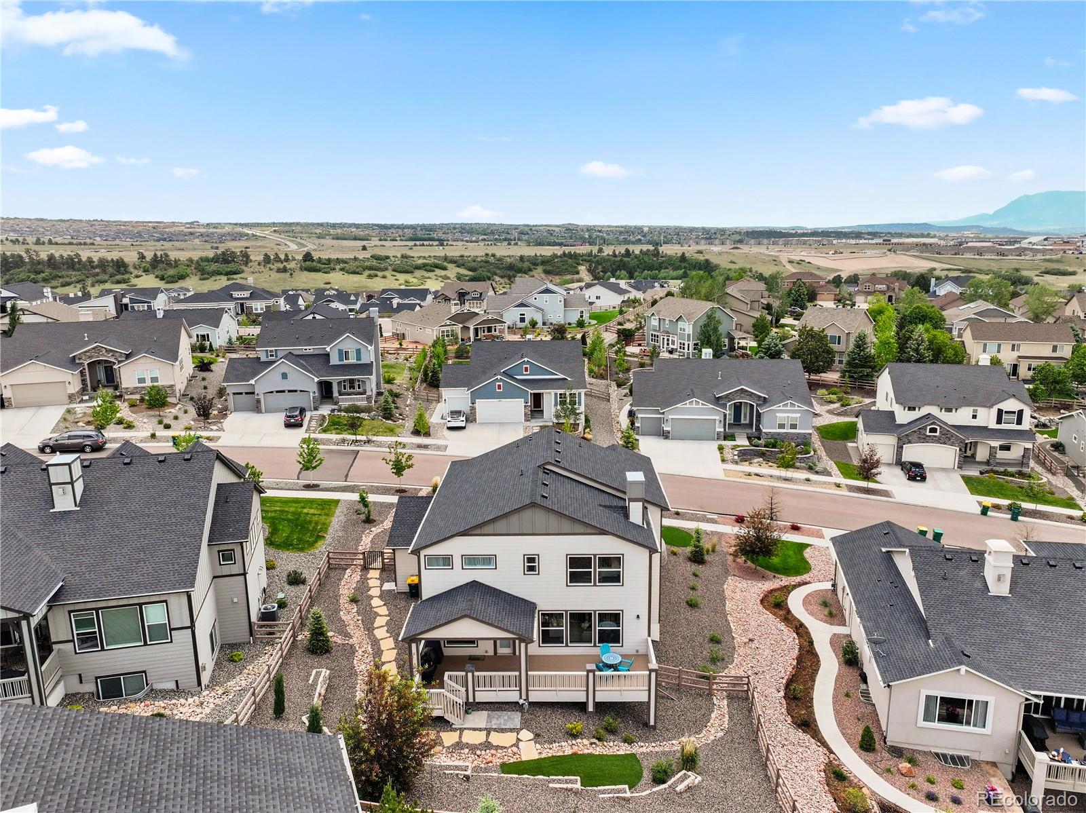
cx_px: 543
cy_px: 406
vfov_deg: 56.8
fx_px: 752
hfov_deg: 71.6
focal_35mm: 24
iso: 190
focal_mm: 12.29
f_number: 2.8
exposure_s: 1/1250
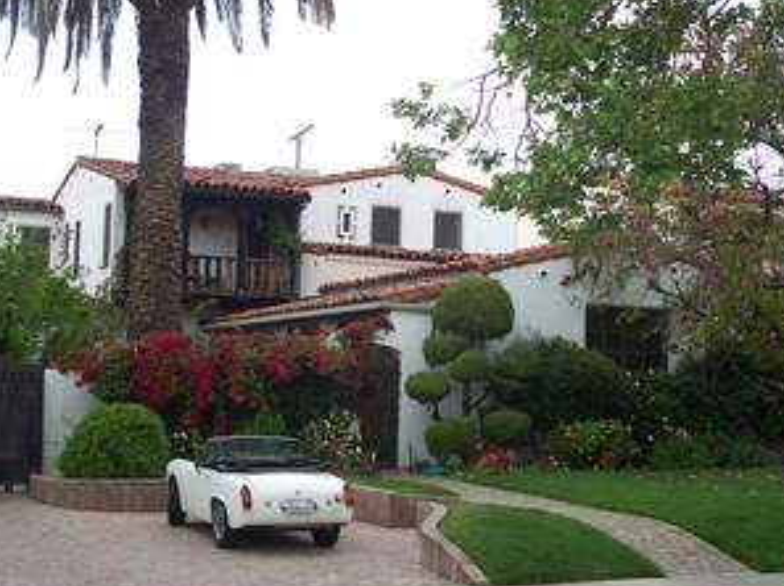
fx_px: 1380
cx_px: 363
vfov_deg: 24.0
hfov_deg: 31.7
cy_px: 259
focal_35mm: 61
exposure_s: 1/320
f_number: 3.2
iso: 64
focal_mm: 10.7
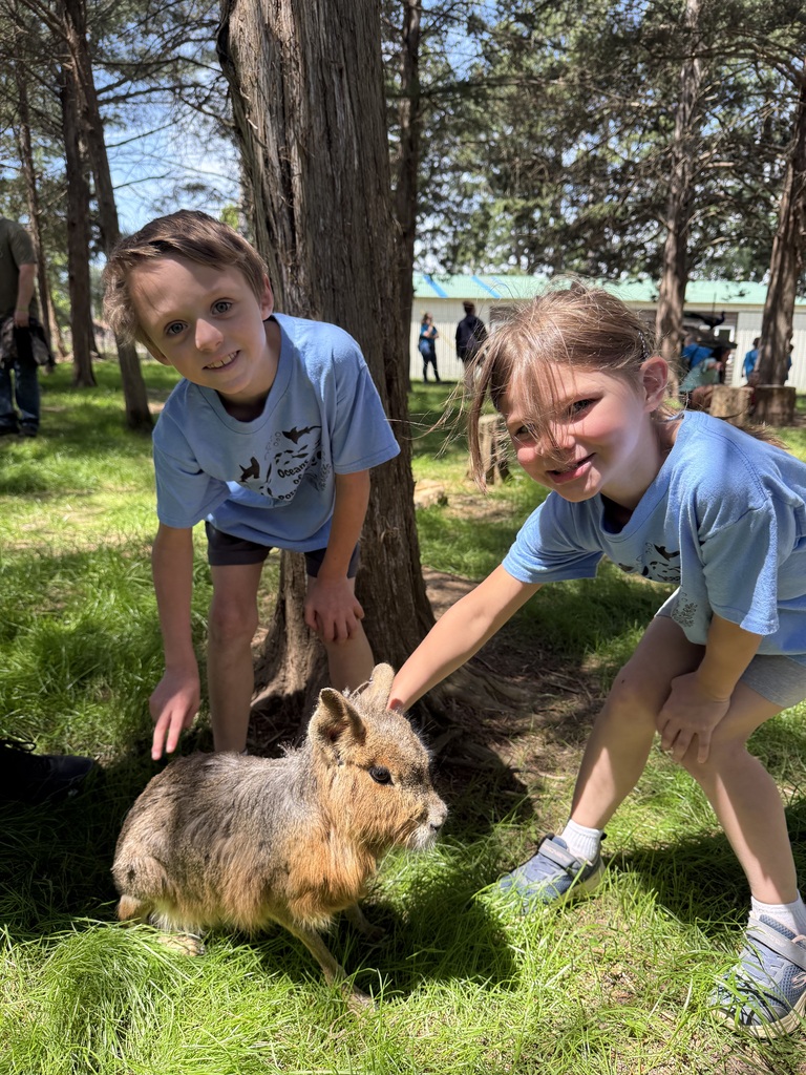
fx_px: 745
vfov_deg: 71.6
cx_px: 403
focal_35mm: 24
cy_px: 538
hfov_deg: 56.8
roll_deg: +0.4
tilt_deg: -11.6
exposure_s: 1/955
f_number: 1.78
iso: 100
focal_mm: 6.76
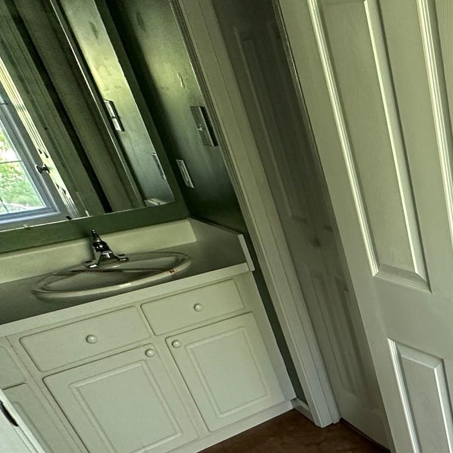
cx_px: 580
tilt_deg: -30.6
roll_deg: +1.0
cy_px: 390
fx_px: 533
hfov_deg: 34.0
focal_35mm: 36
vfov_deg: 42.9
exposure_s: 1/70
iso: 320
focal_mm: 2.22
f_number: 2.2
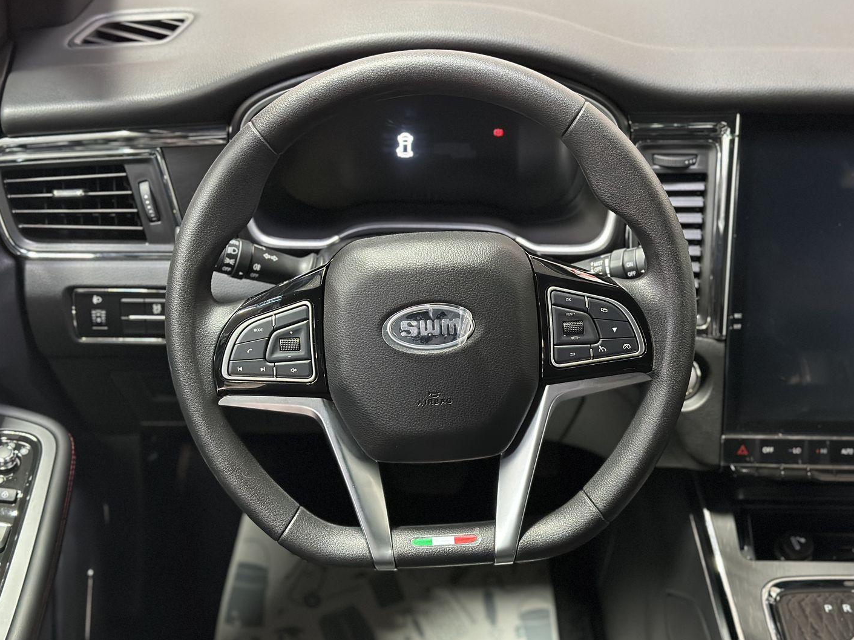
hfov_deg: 38.9
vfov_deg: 29.7
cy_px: 321
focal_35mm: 49
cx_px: 434
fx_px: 1209
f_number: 1.78
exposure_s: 1/33
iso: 640
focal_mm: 6.86
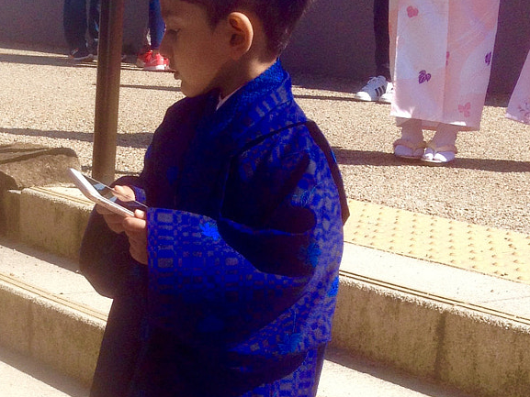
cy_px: 451
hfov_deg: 20.0
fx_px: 1485
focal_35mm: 97
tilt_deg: -20.3
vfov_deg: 14.8
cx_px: 108
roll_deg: -1.9
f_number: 2.4
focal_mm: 4.28
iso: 50
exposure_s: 1/1284
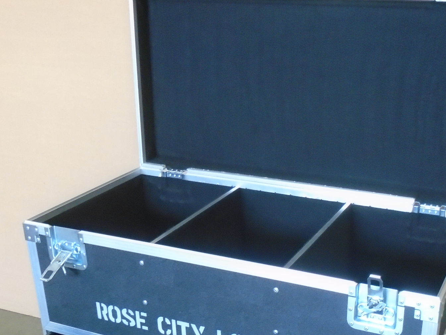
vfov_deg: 28.3
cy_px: 282
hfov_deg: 37.9
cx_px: 281
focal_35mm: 50
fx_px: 644
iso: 320
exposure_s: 1/30
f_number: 3.2
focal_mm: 4.6
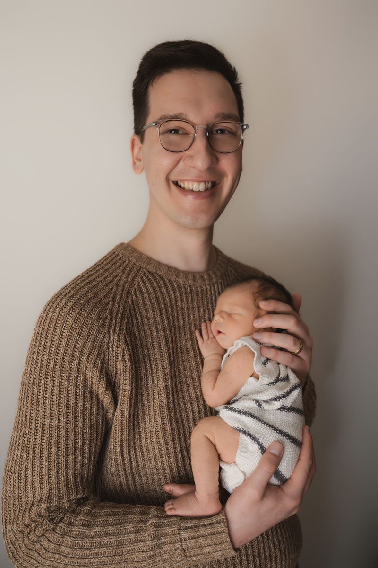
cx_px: 189
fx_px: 465
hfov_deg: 44.3
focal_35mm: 30
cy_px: 284
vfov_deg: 62.8
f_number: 3.5
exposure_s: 1/200
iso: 1000
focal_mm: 29.5
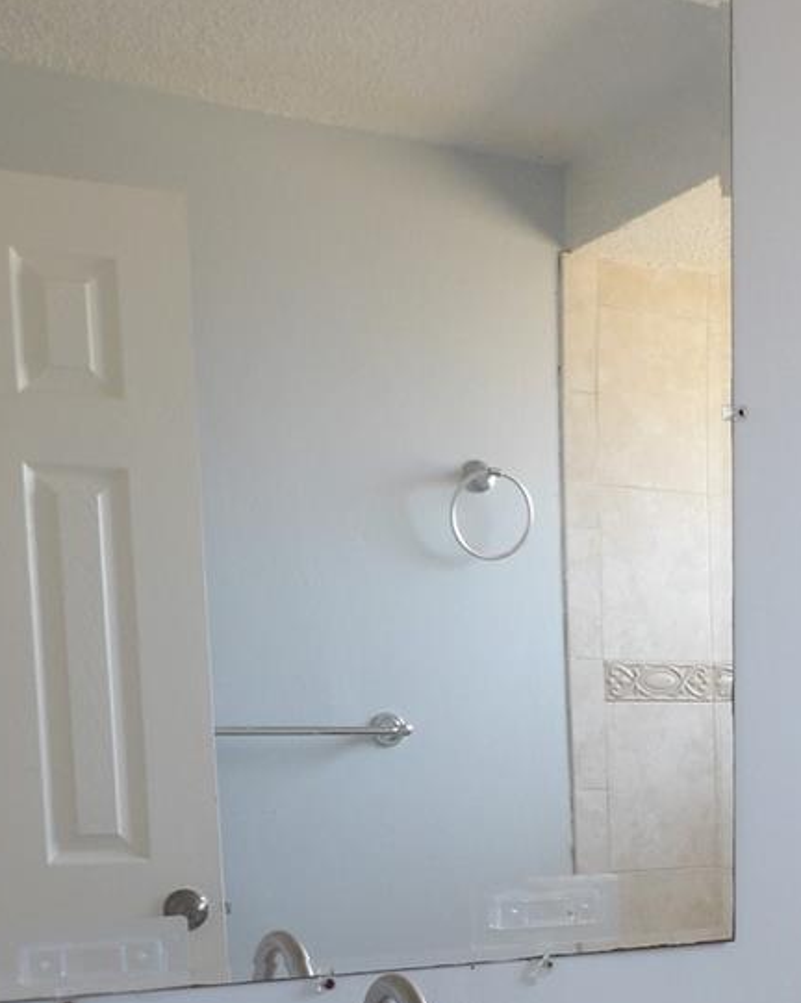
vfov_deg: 34.1
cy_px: 897
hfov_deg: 28.2
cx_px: 695
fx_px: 1543
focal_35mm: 52
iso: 159
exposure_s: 1/33
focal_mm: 4.3
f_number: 3.2
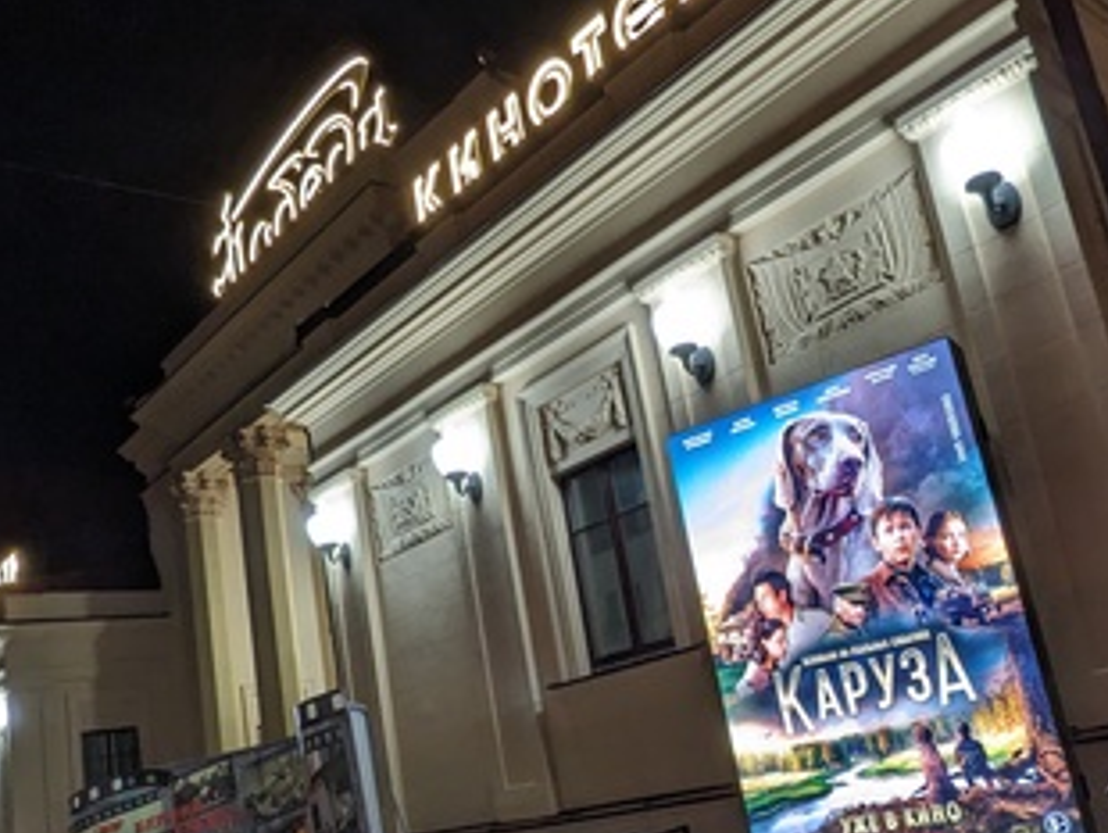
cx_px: 615
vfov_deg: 42.8
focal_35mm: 33
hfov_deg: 55.2
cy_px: 490
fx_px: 1057
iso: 81
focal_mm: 2.22
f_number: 2.2
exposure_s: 1/23.8
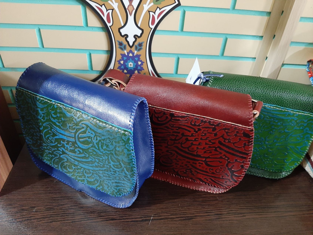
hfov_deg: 67.3
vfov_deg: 53.1
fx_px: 235
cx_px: 156
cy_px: 118
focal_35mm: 26
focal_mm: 3.93
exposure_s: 1/20
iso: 400
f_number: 1.7
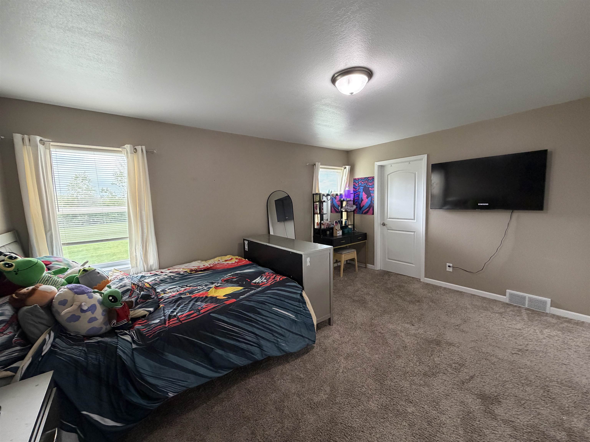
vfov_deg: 85.7
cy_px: 221
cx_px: 295
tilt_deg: -6.2
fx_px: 239
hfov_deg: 102.1
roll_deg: +2.1
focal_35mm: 14
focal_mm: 2.22
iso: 320
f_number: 2.2
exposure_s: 1/120
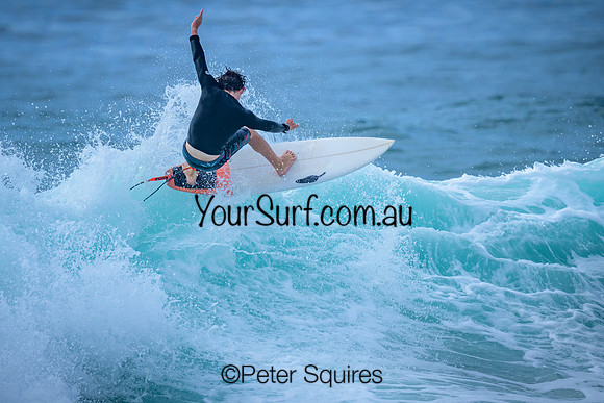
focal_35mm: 994
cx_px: 266
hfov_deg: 2.1
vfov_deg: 1.4
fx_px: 16688
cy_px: 195
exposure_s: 1/3200
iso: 250
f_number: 6.3
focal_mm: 800
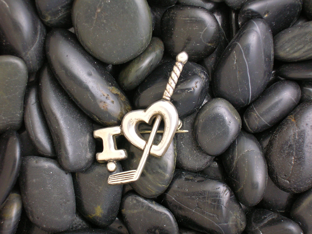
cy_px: 117
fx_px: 594
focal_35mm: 66
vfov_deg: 22.2
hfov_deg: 29.4
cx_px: 156
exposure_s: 1/3.1
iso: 117
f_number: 3.8
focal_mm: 11
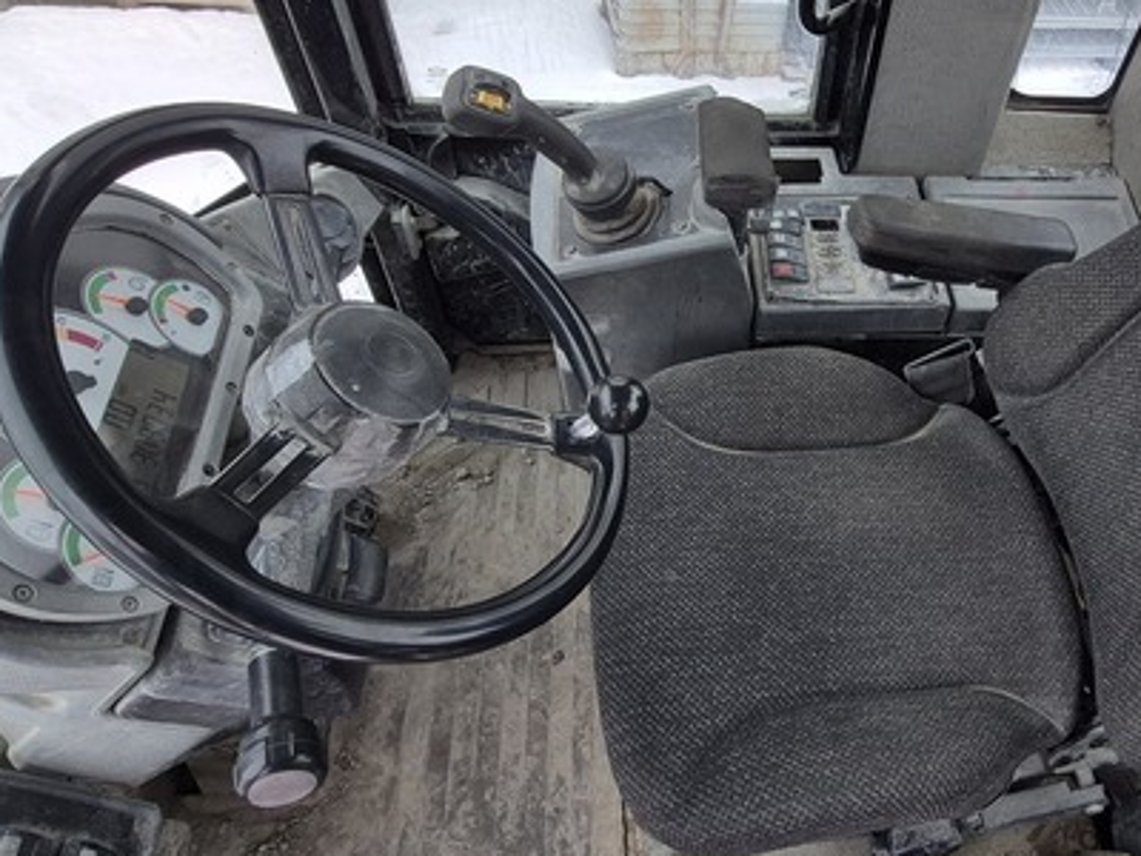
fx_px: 857
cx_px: 816
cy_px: 385
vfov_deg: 53.0
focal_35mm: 26
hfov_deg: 64.4
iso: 50
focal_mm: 1.74
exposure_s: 1/284
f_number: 2.2
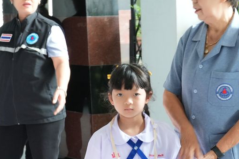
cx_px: 142
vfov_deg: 7.9
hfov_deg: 11.8
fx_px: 1155
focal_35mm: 174
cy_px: 79
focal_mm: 59
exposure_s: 1/50
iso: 1600
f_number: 7.1
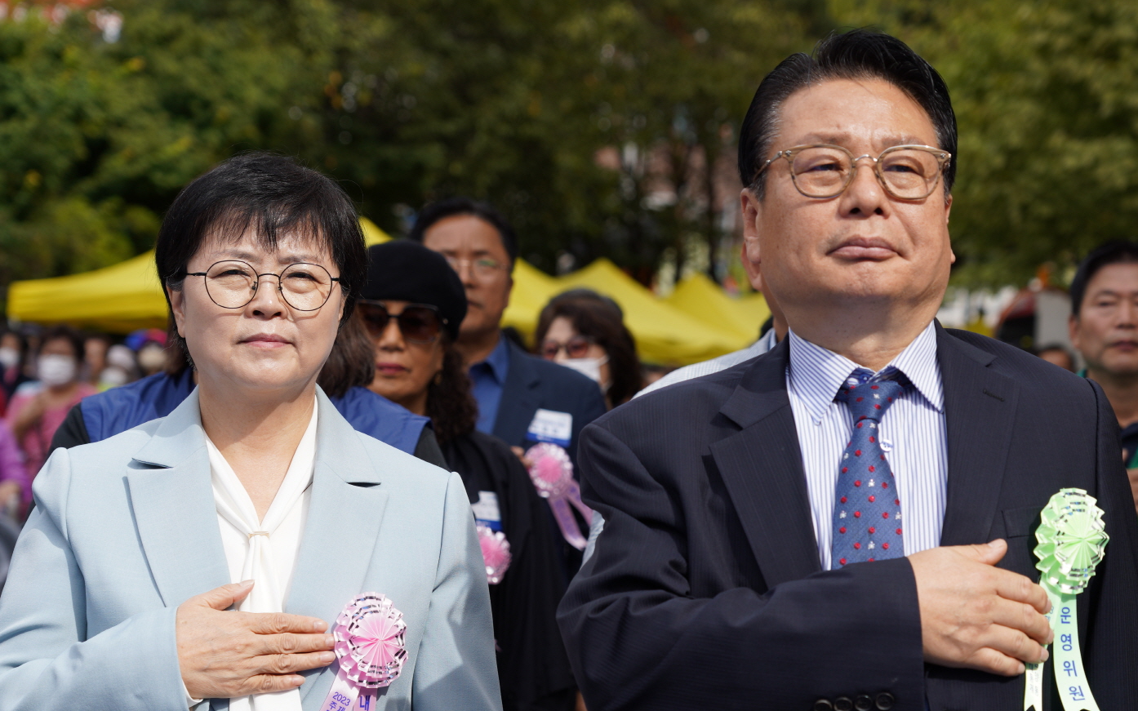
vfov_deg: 12.6
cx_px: 637
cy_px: 468
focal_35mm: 104
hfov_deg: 20.0
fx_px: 3225
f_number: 5.6
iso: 100
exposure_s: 1/320
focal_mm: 79
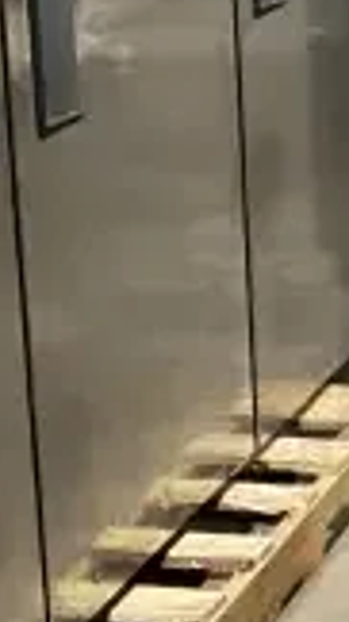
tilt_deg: -13.5
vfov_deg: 15.0
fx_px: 2339
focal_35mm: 142
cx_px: 970
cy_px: 121
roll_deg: -2.3
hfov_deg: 7.7
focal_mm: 4.25
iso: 320
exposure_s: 1/60
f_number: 1.8
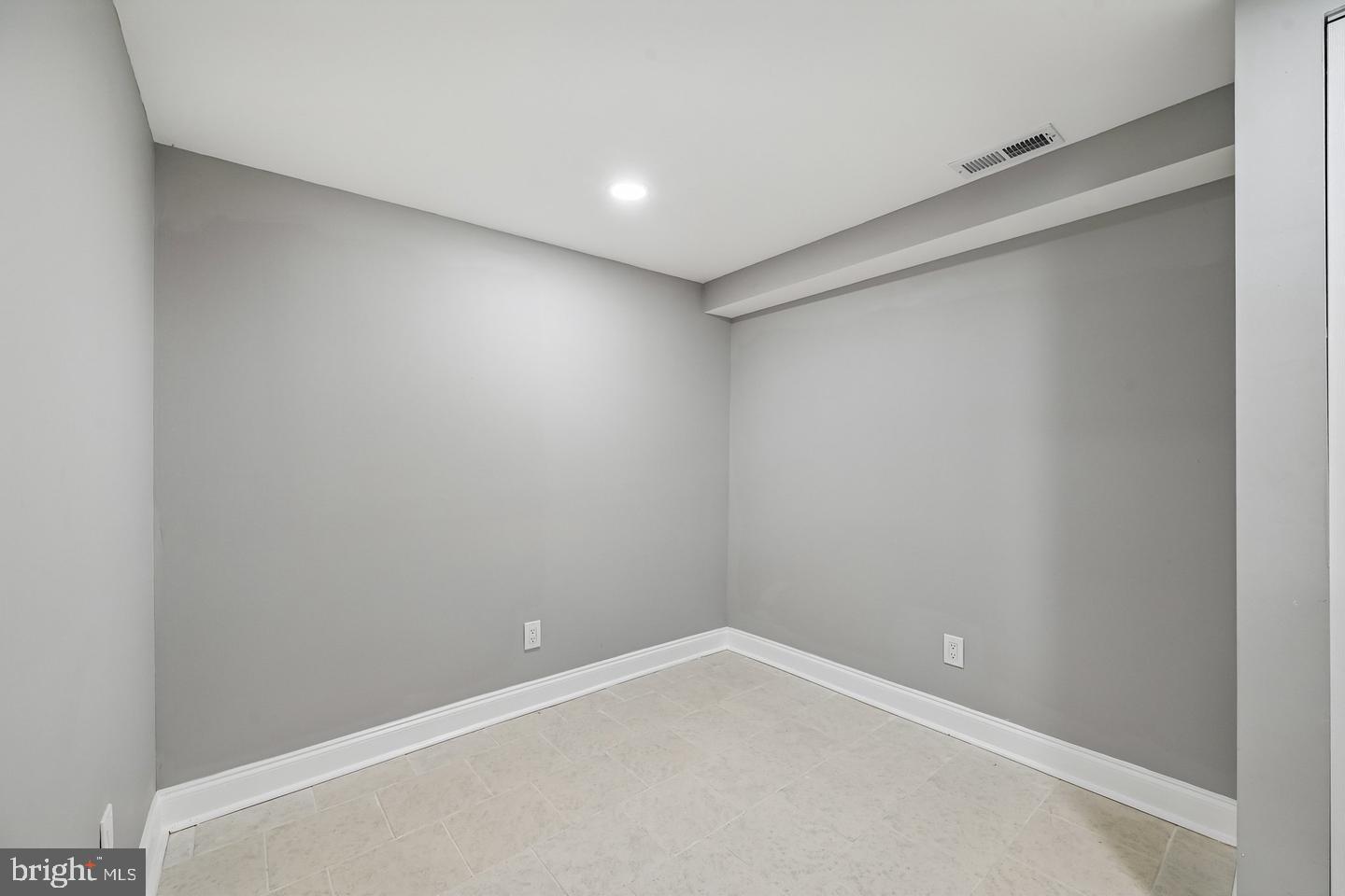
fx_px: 523
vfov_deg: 81.2
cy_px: 448
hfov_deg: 104.3
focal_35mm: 14
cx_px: 672
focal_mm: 14
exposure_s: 1/15
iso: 400
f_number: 8
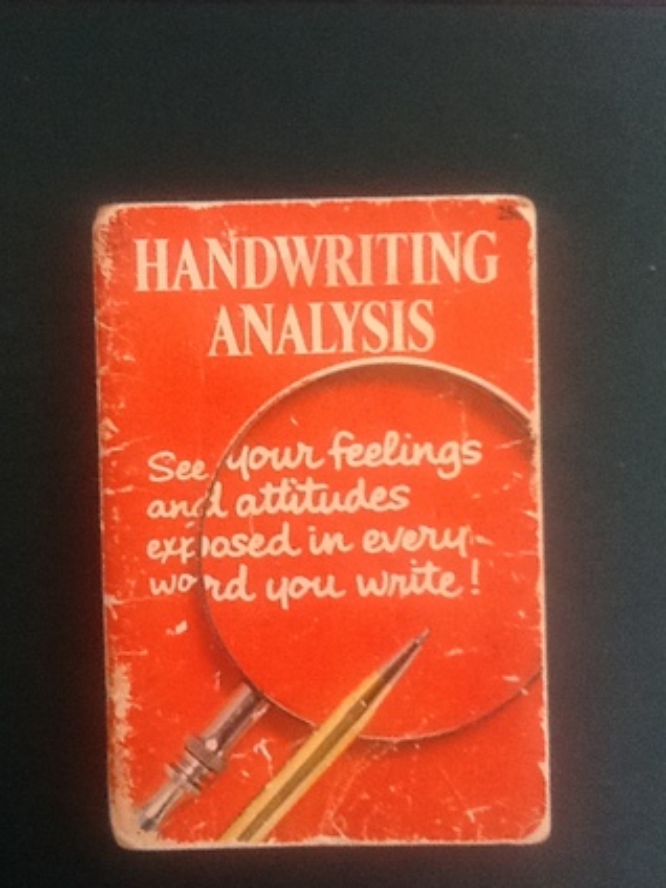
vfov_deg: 42.9
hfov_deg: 32.9
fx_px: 1129
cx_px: 333
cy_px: 444
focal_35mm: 44
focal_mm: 2.03
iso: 160
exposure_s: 1/30
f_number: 2.4
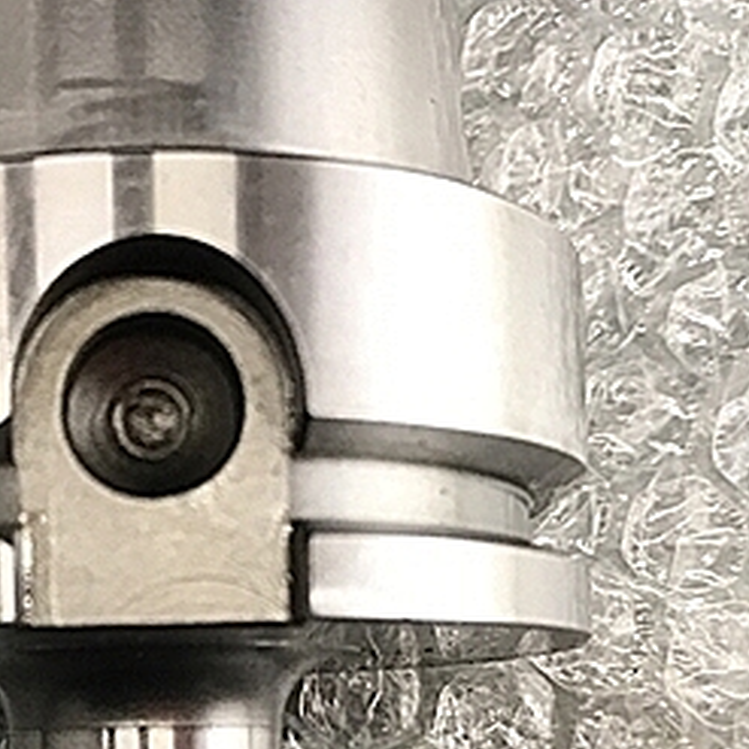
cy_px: 713
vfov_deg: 25.8
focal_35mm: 64
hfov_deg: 26.2
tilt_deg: -83.9
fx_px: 1567
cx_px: 106
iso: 32
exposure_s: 1/25
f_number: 1.8
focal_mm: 3.99
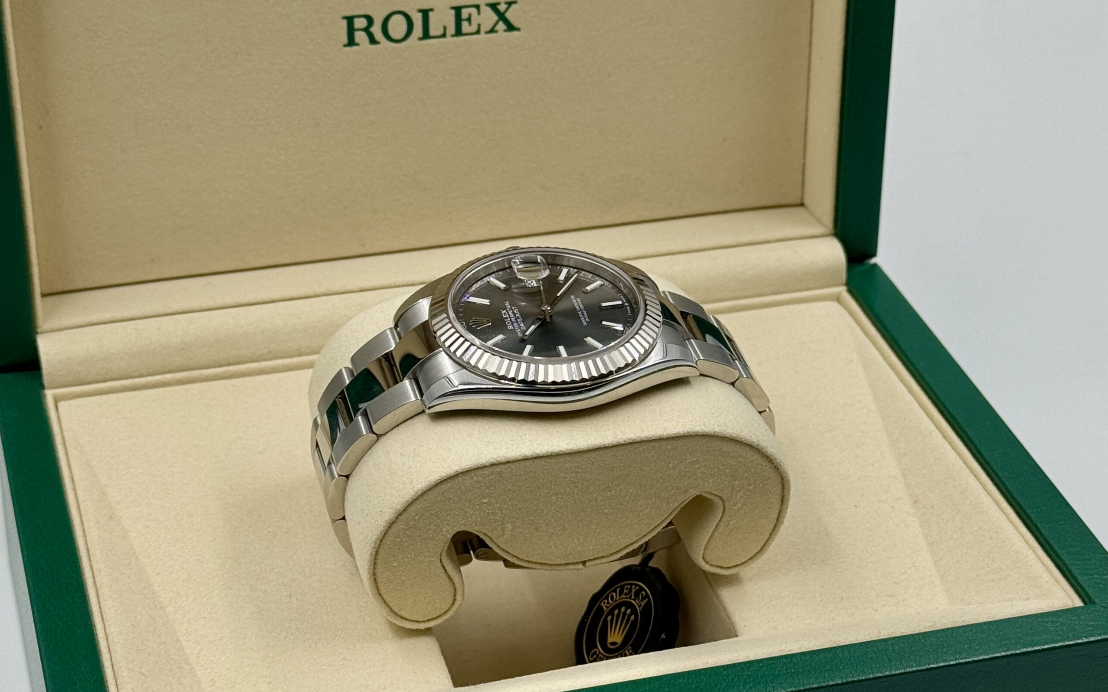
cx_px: 554
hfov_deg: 39.6
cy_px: 355
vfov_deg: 25.3
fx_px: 1540
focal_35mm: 51
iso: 64
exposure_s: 1/445
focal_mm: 6.76
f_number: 1.78
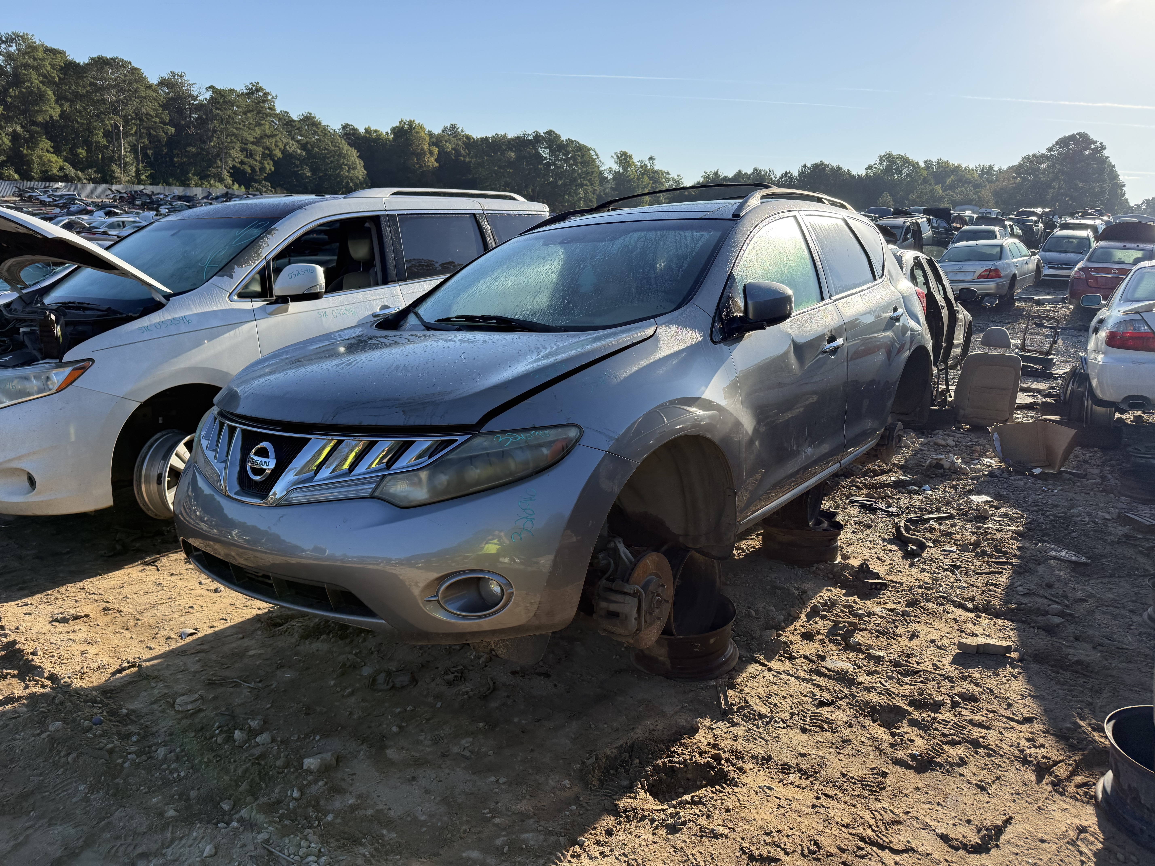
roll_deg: -3.8
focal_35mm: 24
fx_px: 801
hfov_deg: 71.6
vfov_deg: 56.8
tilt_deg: -11.8
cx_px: 578
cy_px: 433
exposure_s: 1/2370
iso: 100
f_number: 1.78
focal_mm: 6.76
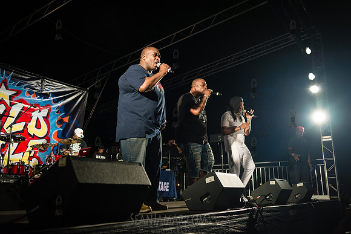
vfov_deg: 37.9
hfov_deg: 54.4
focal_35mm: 35
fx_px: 341
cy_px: 117
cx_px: 176
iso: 1250
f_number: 2.8
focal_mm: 35
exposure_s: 1/1000
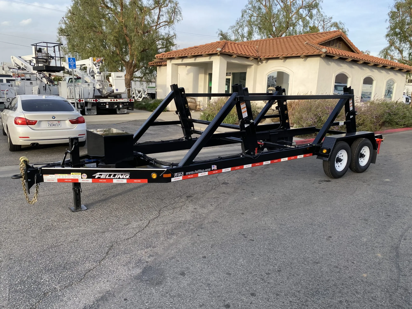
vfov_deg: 53.1
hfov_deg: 67.3
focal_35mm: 26
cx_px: 206
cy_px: 154
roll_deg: -3.3
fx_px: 309
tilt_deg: -11.8
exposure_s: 1/475
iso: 32
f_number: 1.8
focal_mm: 4.25
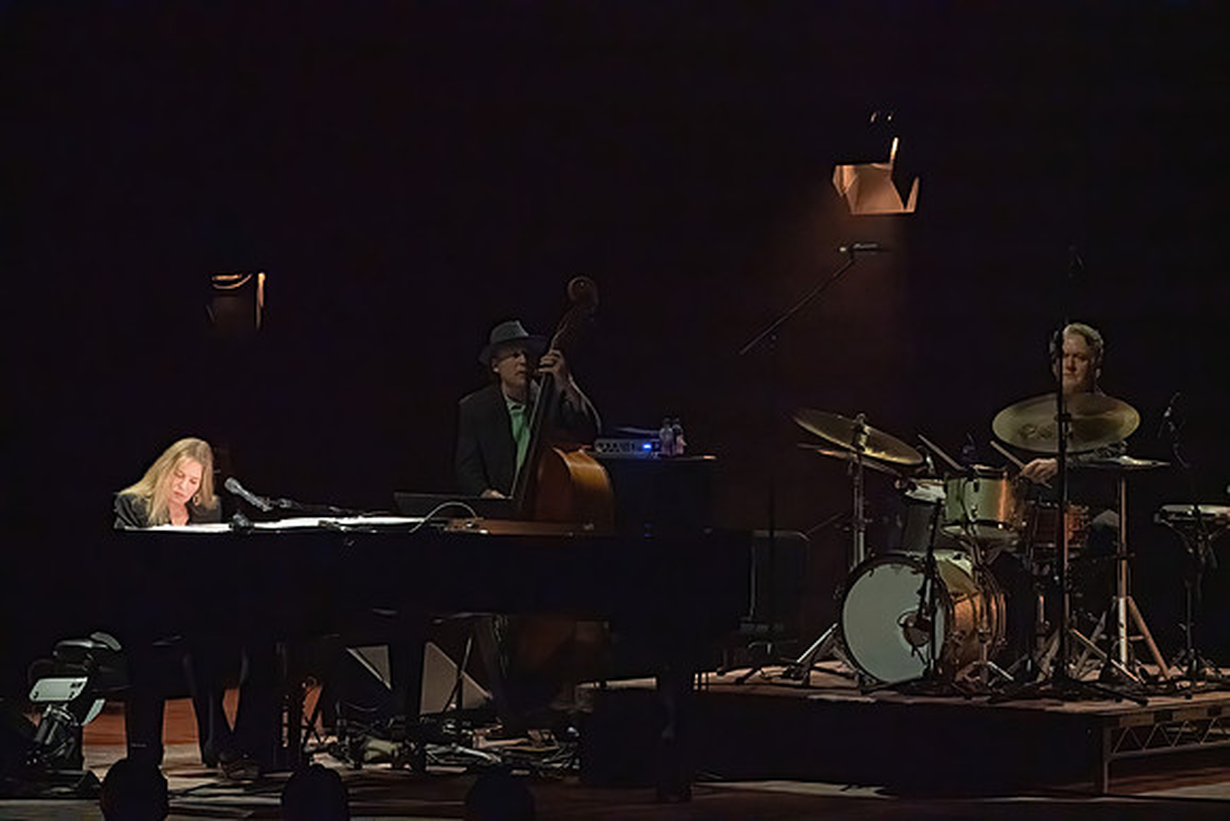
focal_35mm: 168
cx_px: 615
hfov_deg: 12.2
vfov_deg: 8.2
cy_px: 410
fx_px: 5741
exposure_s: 1/320
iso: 25600
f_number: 6.3
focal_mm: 168
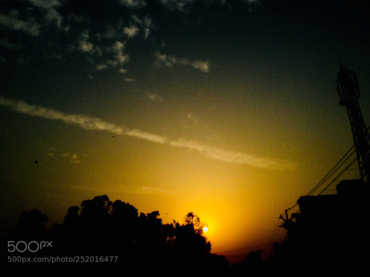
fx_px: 321
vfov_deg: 46.8
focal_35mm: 30
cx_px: 184
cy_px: 135
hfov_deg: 60.0
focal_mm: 4.15
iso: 32
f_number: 2.2
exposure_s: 1/13333
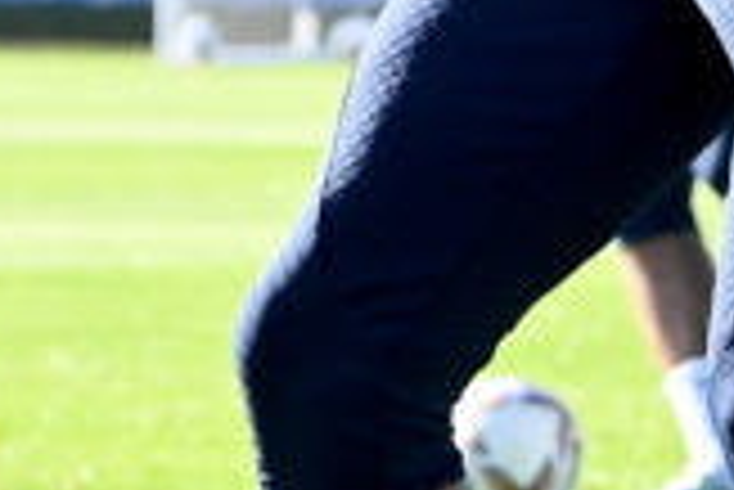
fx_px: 11407
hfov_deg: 3.7
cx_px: 491
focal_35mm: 559
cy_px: -139
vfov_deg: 2.5
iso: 500
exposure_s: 1/1000
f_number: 5
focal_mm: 80
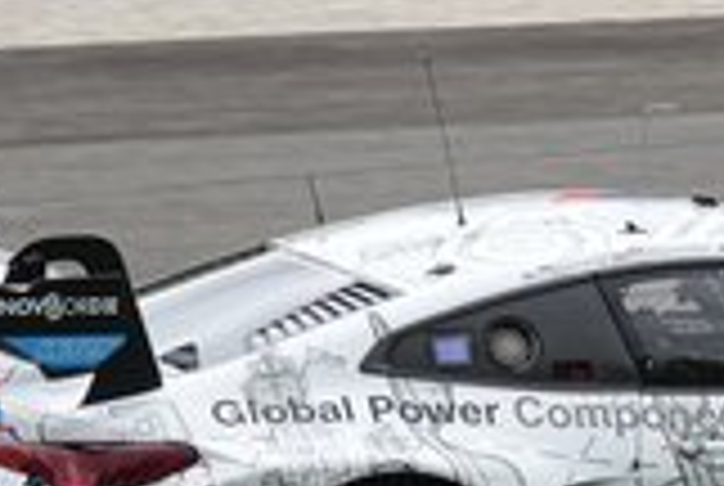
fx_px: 10779
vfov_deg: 2.6
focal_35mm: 535
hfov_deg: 3.8
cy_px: 603
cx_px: 764
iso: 200
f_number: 4
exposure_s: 1/800
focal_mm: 70.27
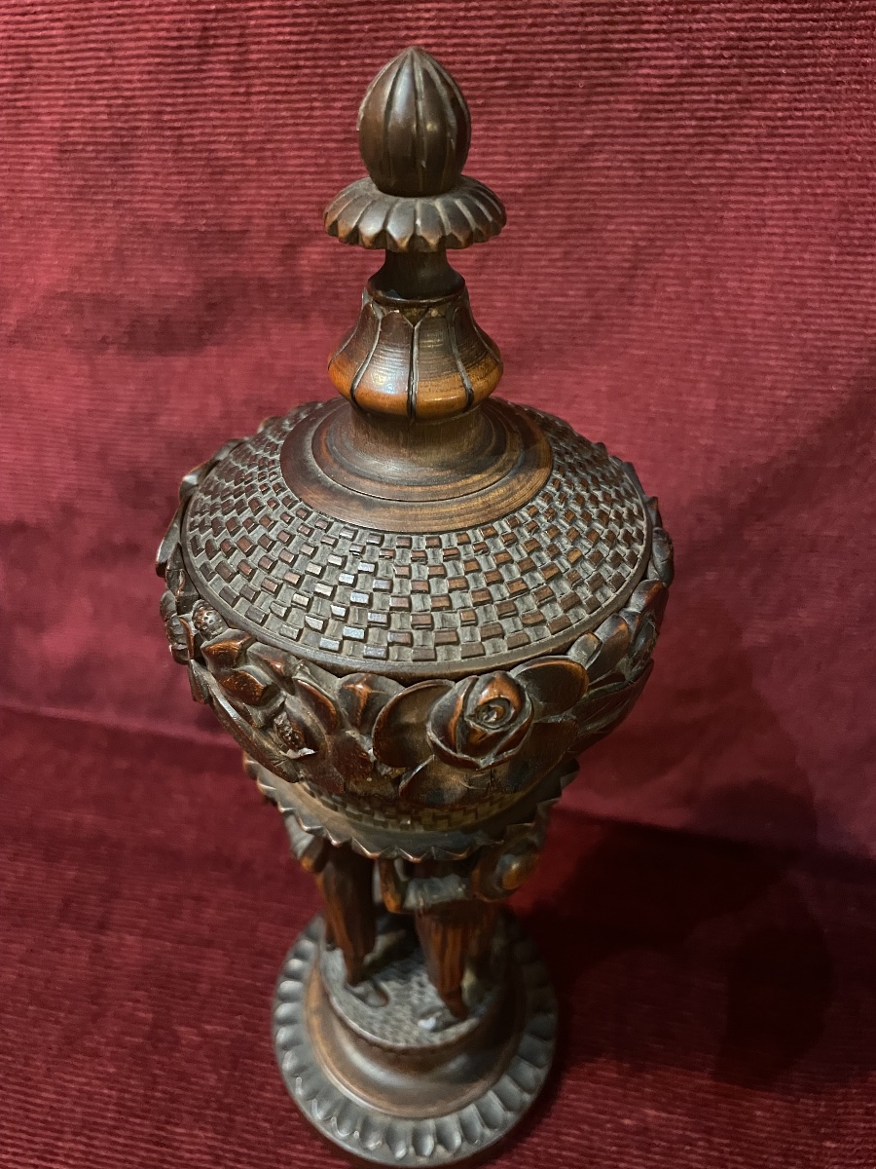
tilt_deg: -38.8
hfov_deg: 53.1
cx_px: 438
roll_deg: -1.2
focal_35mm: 26
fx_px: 877
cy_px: 584
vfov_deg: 67.3
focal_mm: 4.2
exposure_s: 1/25
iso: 1000
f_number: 1.6
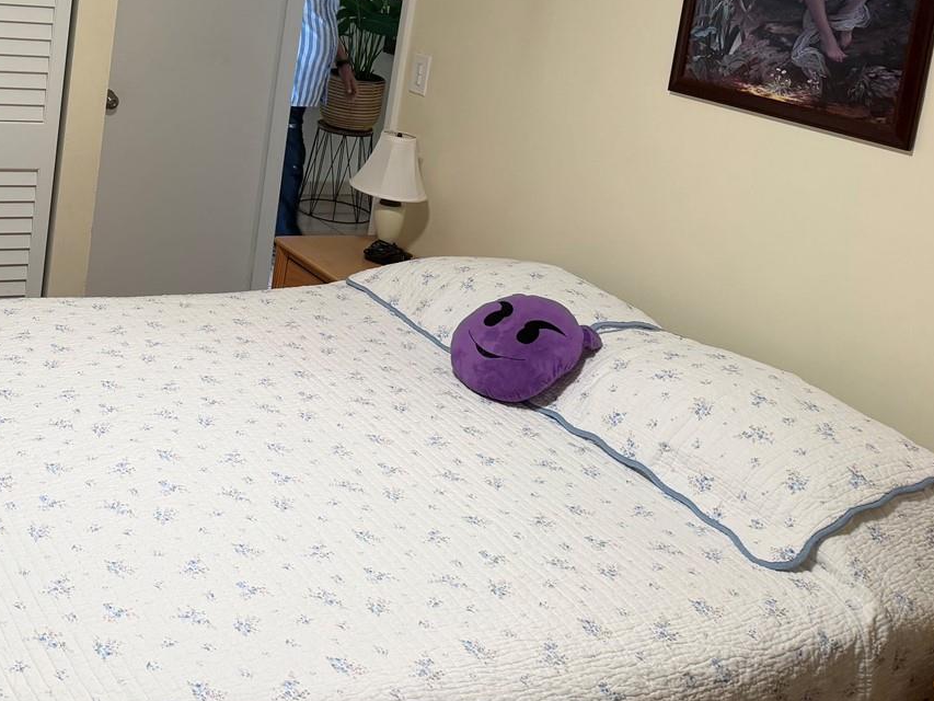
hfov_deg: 39.6
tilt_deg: -9.0
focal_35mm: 45
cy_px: 54
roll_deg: -5.3
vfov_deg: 30.6
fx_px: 1214
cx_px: 127
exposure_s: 1/60
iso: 125
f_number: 1.78
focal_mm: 6.76
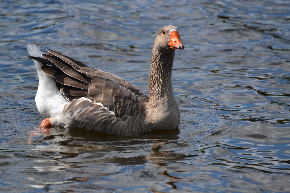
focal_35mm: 450
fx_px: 3625
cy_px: 96
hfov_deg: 4.6
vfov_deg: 3.1
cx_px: 145
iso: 400
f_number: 5.6
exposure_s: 1/2000
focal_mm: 300
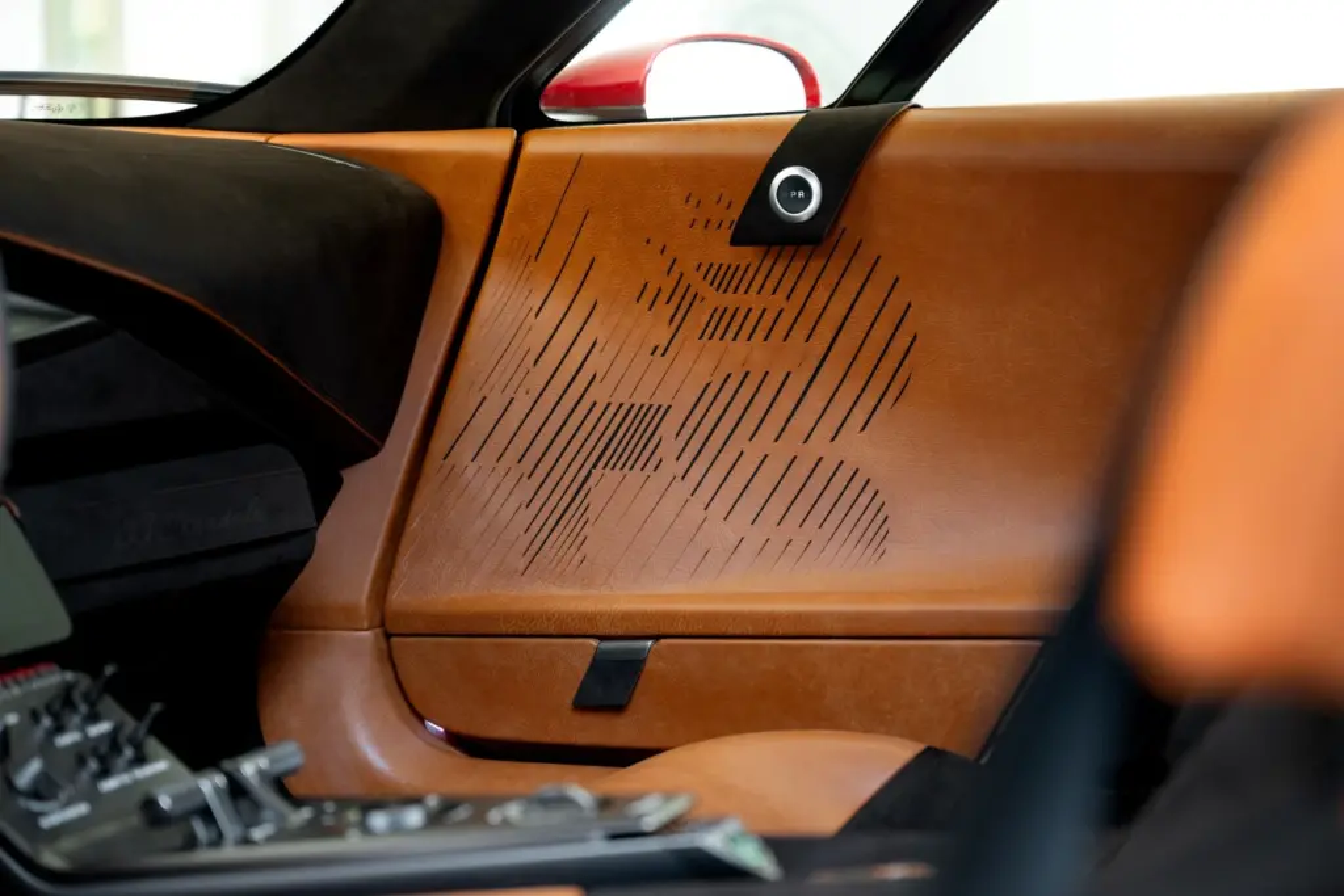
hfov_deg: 28.8
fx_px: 2614
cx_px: 672
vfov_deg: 19.5
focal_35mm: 70
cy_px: 448
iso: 640
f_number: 3.5
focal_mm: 70
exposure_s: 1/40
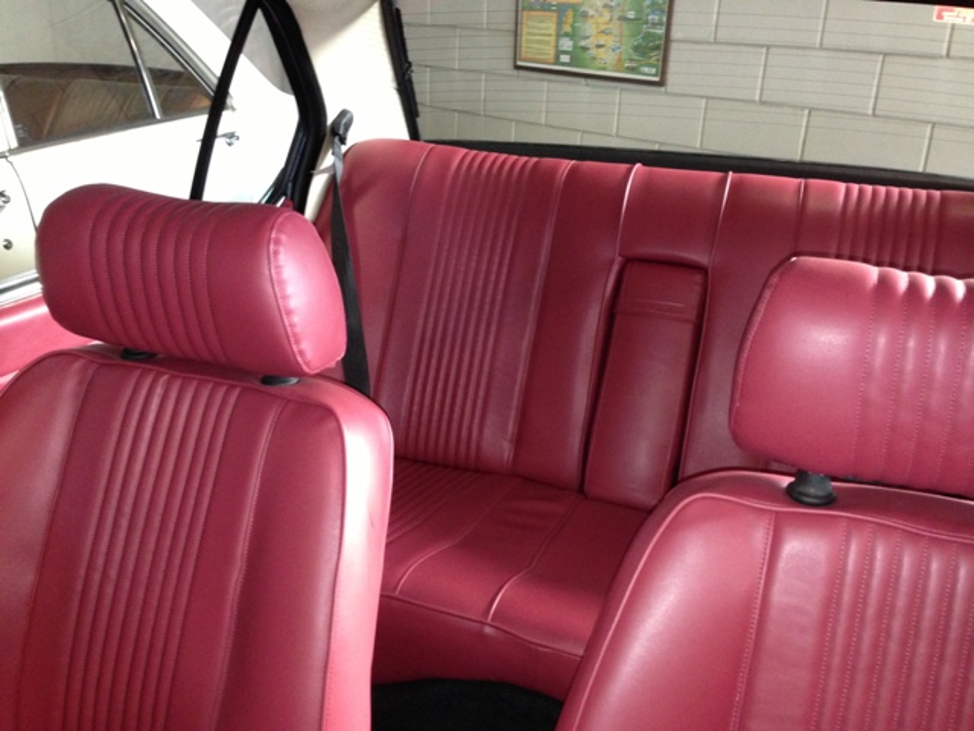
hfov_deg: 55.4
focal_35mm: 33
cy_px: 366
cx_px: 487
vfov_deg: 42.9
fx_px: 929
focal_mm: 4.13
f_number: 2.4
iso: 320
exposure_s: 1/16
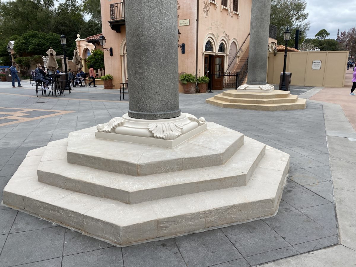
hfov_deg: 67.3
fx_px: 267
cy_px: 134
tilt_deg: -13.2
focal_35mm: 26
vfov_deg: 53.1
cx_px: 178
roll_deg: -0.5
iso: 32
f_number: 1.8
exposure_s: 1/1412
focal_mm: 4.25
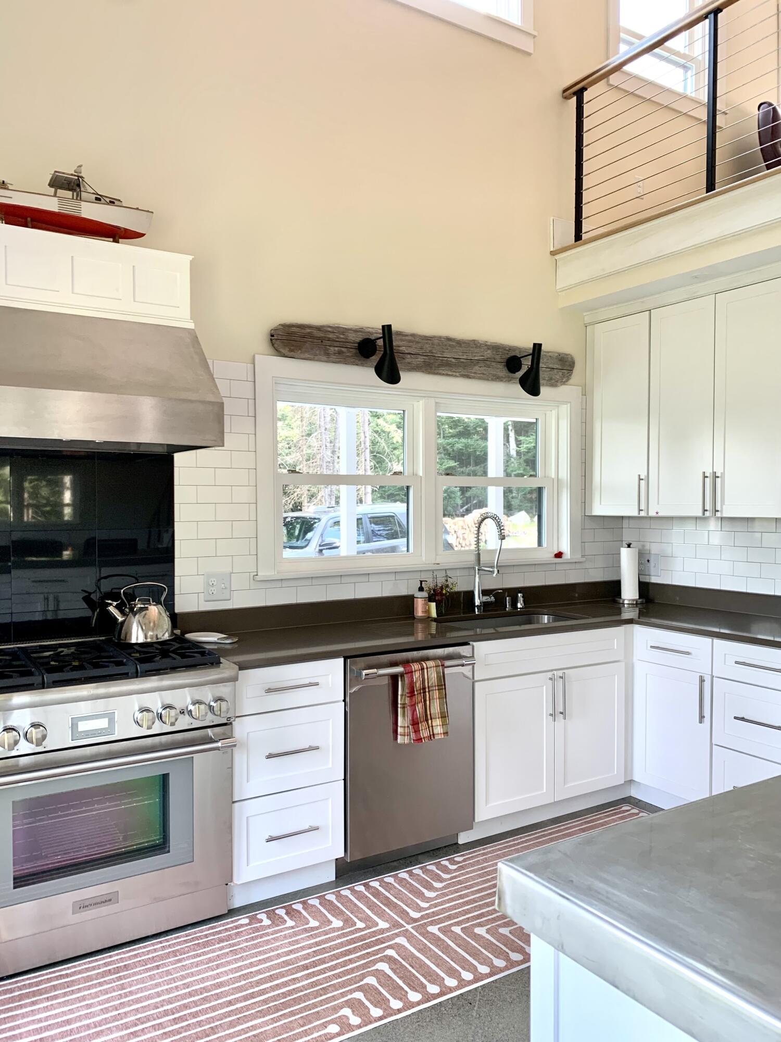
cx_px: 390
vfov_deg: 67.3
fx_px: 782
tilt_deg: +0.3
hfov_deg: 53.1
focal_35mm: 26
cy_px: 521
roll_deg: -0.3
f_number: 1.8
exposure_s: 1/109
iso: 100
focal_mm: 4.25
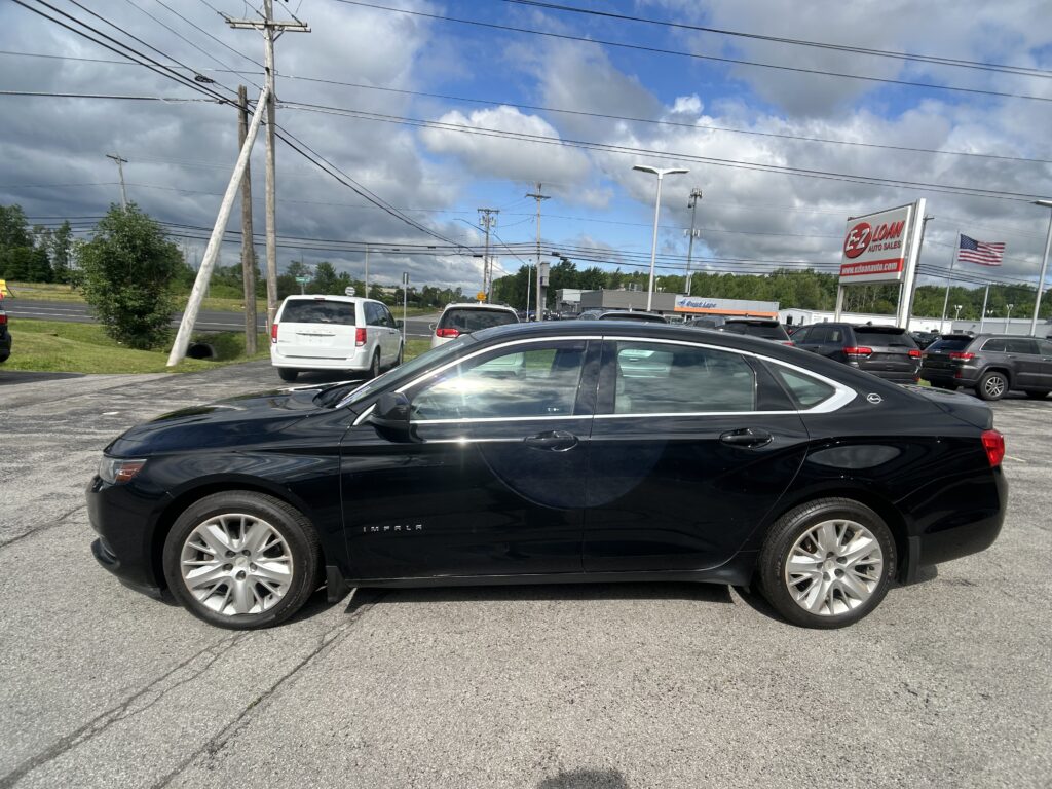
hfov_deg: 67.3
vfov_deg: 53.1
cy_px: 394
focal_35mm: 26
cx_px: 526
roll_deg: -2.4
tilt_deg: -7.1
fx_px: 790
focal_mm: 5.7
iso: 50
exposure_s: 1/4630
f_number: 1.5
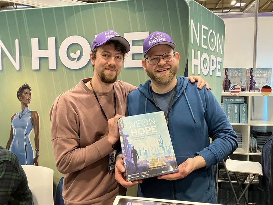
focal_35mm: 28
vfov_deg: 49.7
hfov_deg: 63.4
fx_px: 221
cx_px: 136
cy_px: 102
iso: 250
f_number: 1.8
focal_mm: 3.99
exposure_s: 1/60
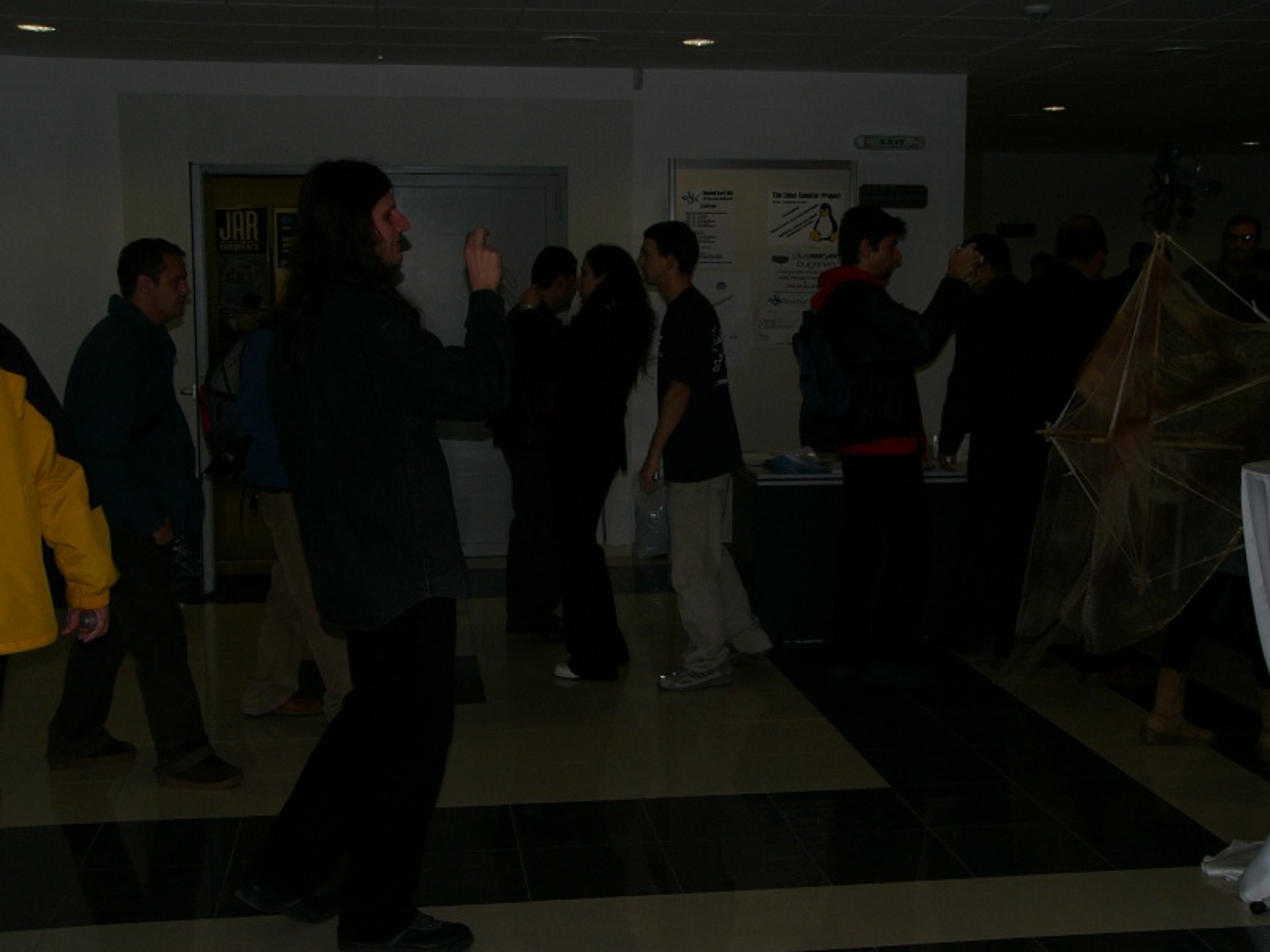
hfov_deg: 41.2
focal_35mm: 46
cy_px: 476
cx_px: 635
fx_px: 1688
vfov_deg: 31.5
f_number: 2.8
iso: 50
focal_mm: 7.6
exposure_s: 1/80
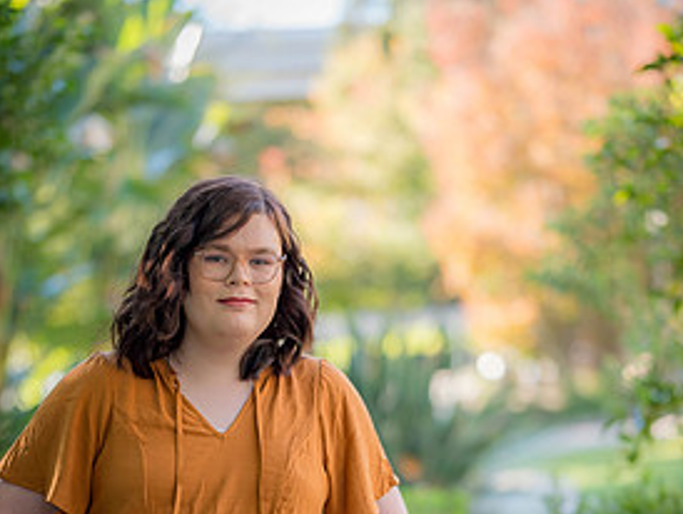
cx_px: 346
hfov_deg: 14.7
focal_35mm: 134
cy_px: 502
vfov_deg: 11.0
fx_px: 2646
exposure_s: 1/400
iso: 100
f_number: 1.8
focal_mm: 85
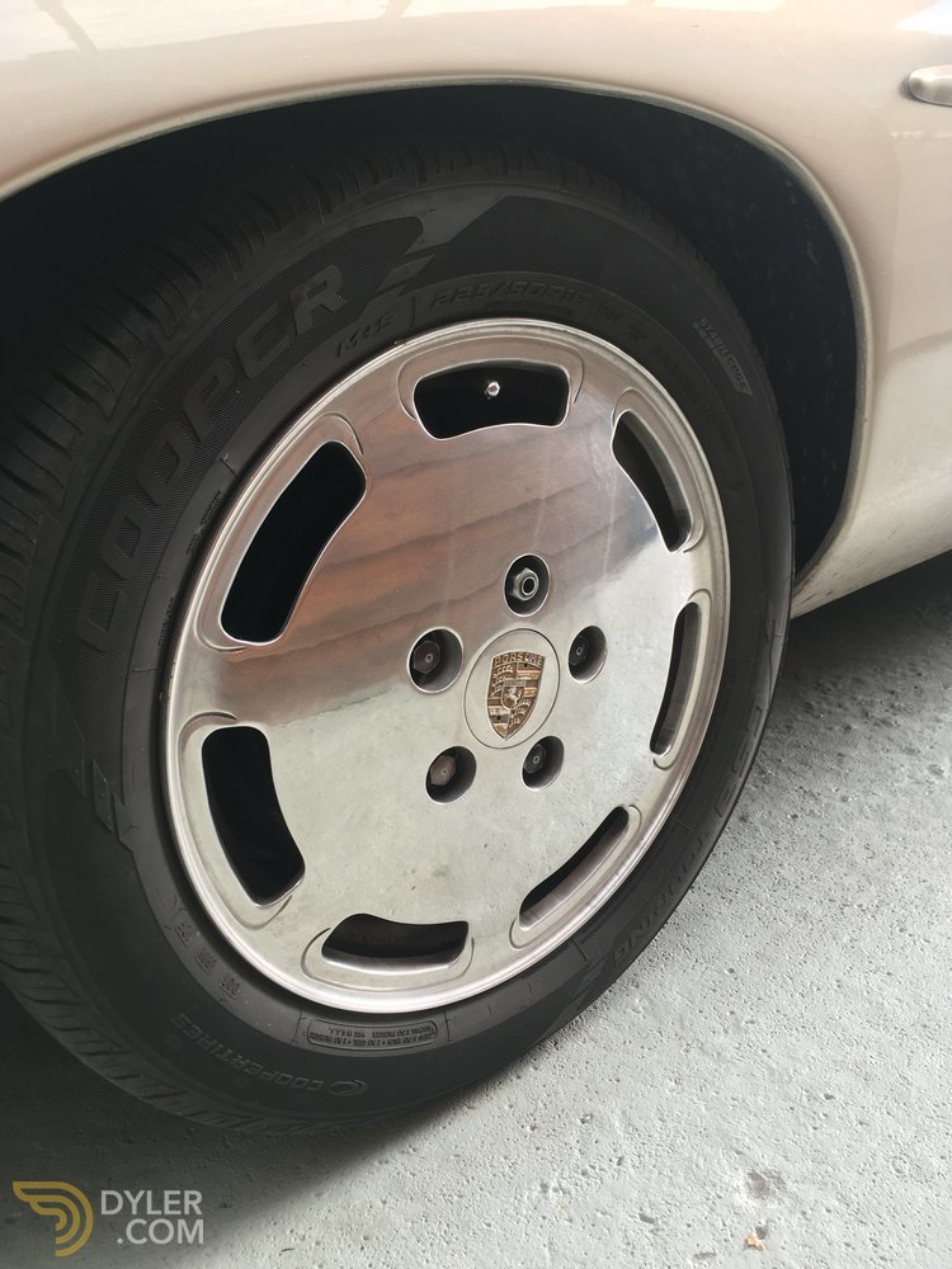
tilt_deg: -21.2
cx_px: 476
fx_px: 1063
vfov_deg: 61.7
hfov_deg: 48.2
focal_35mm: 29
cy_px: 634
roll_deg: +2.0
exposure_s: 1/50
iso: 25
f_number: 2.2
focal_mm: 4.15
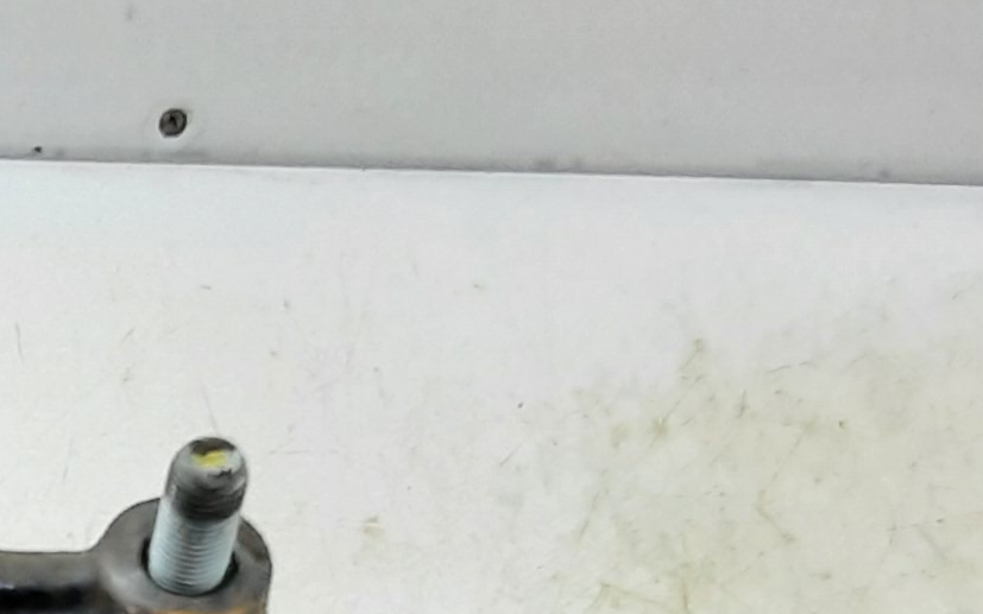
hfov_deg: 16.8
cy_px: 1319
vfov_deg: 10.4
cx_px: -477
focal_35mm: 113
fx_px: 3027
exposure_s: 1/50
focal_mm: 2.91
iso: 125
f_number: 1.9
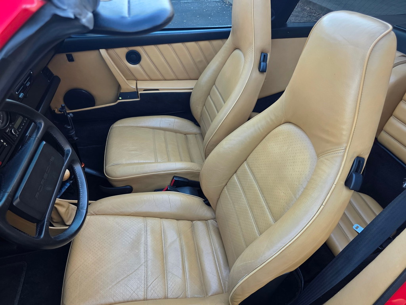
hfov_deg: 73.9
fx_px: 270
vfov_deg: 58.9
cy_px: 152
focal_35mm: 23
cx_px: 203
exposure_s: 1/180
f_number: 1.7
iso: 125
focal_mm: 6.3
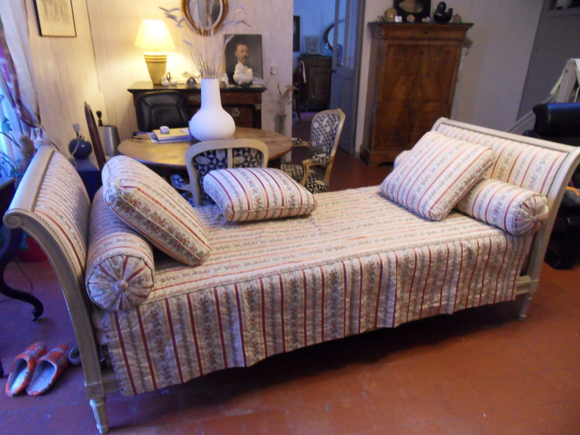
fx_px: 402
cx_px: 290
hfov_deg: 71.6
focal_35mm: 24
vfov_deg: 56.8
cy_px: 218
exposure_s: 1/15
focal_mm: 4.2
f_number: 3.3
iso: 400
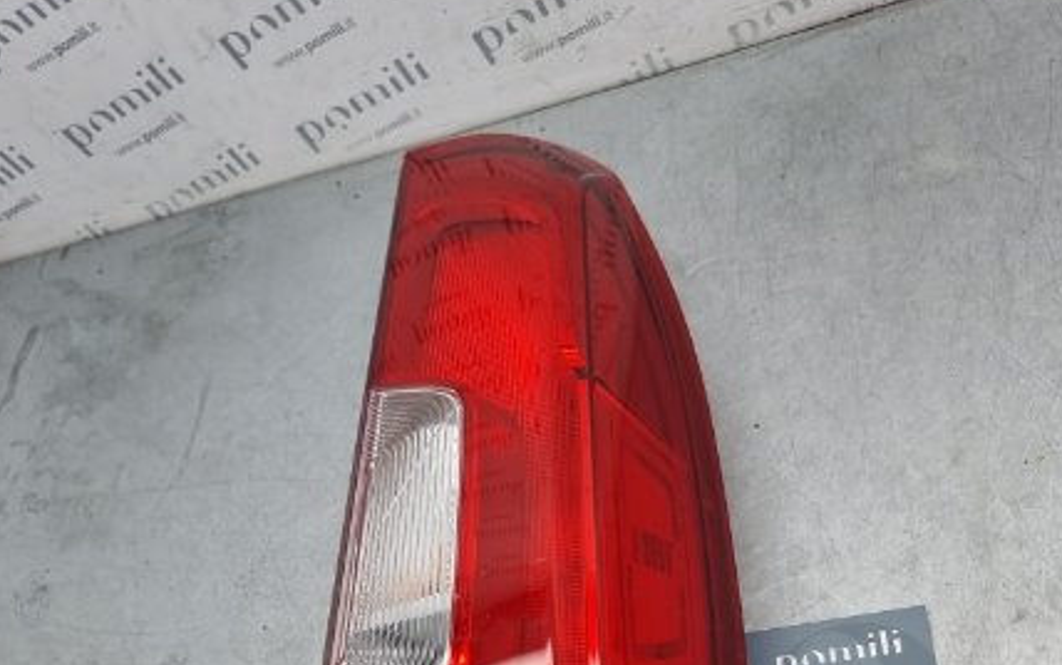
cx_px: 546
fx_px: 1100
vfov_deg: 32.0
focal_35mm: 38
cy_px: 598
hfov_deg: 51.5
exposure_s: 1/240
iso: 50
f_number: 1.8
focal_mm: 6.7
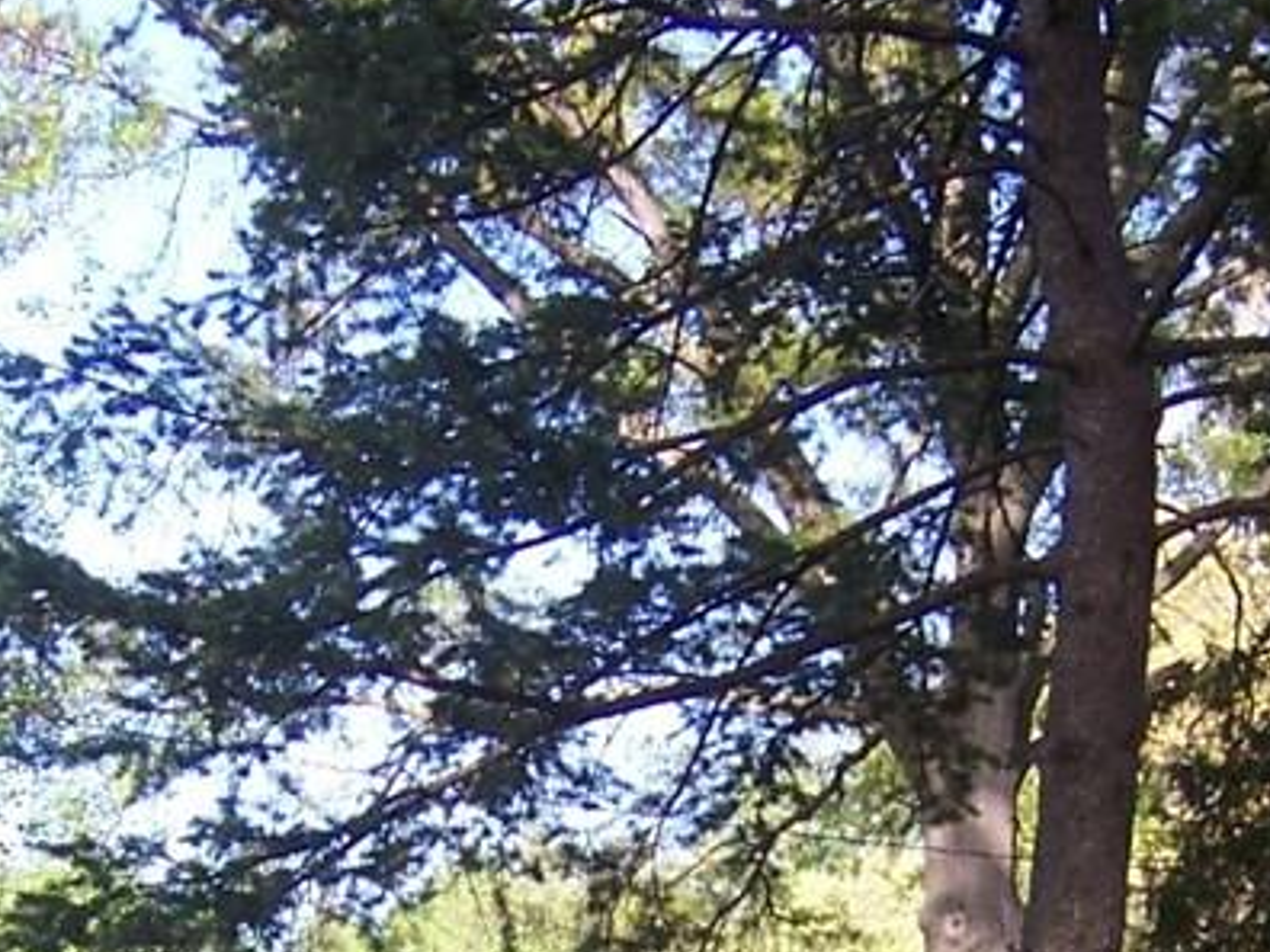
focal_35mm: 93
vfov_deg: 15.3
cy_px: 1180
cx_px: 664
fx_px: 3412
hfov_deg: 21.1
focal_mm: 5.6
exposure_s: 1/180
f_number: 3.4
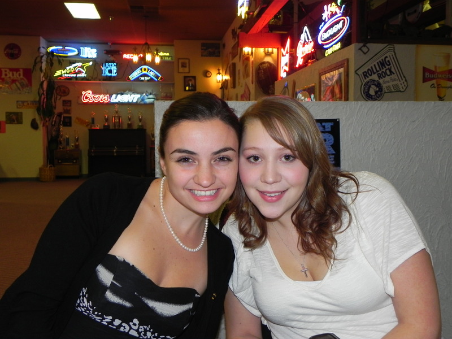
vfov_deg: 38.7
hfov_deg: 50.1
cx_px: 226
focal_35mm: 37
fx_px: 483
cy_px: 170
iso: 200
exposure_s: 1/30
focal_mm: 6.6
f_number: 3.2
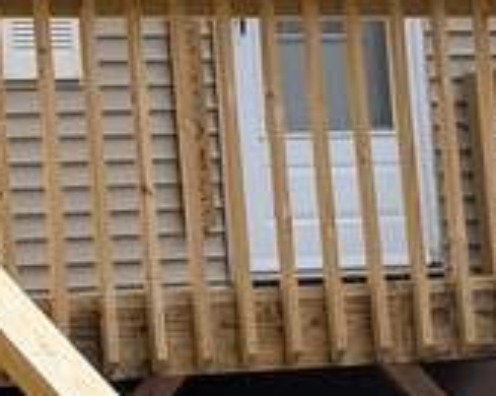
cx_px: -262
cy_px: 94
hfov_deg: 10.1
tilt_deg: +5.4
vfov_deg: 8.4
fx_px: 2698
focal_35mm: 184
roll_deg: +4.0
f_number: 1.78
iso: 80
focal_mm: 6.76
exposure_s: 1/1361
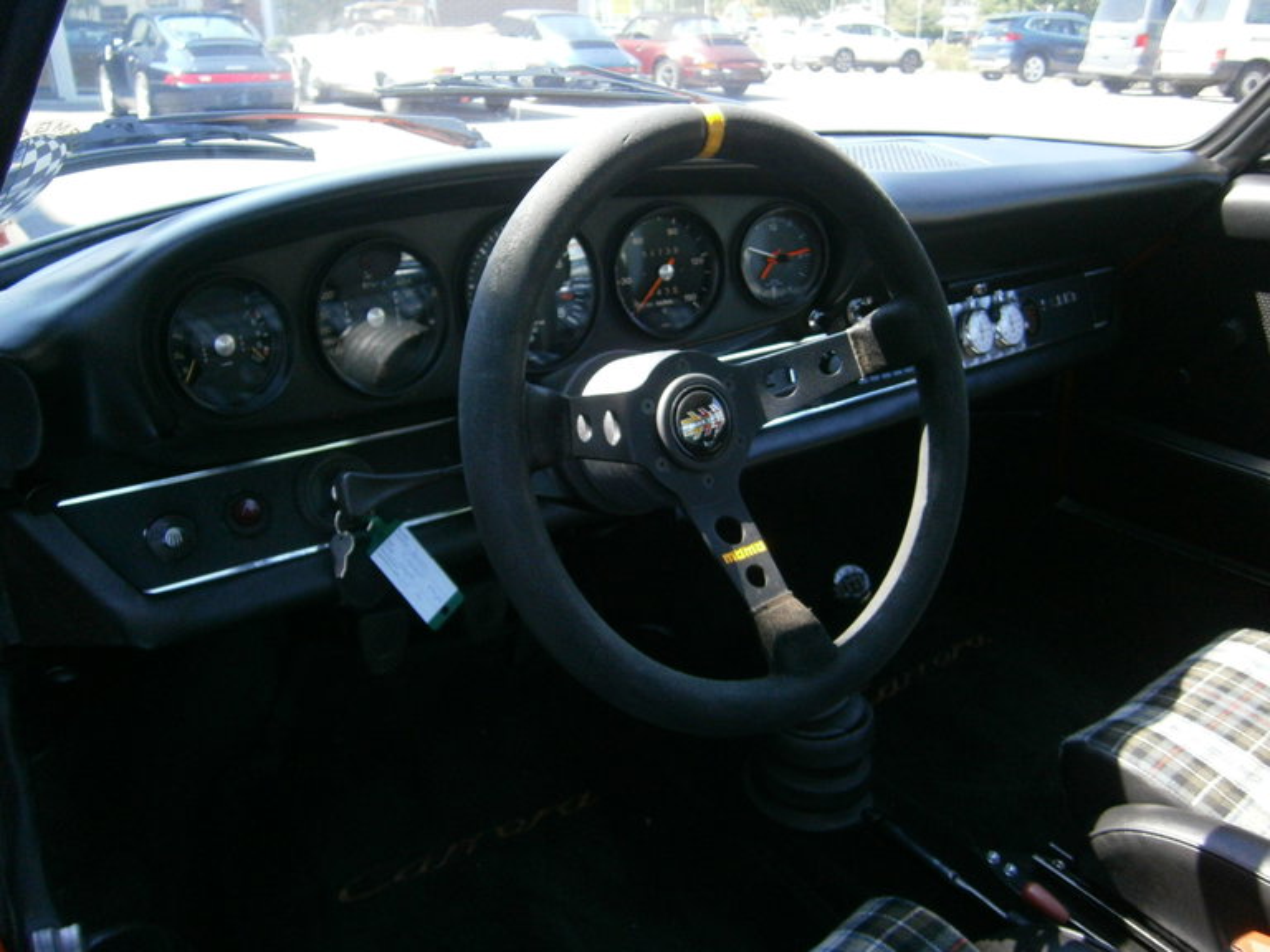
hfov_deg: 67.3
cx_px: 635
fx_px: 954
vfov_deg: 53.1
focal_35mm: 26
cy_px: 476
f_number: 2.8
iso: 250
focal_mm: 4.7
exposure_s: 1/250
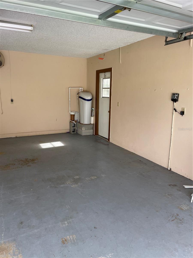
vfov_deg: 67.3
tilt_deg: -10.8
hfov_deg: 53.1
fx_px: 193
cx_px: 96
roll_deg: +2.1
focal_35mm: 26
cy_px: 129
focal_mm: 4.2
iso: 32
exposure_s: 1/152
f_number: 1.6
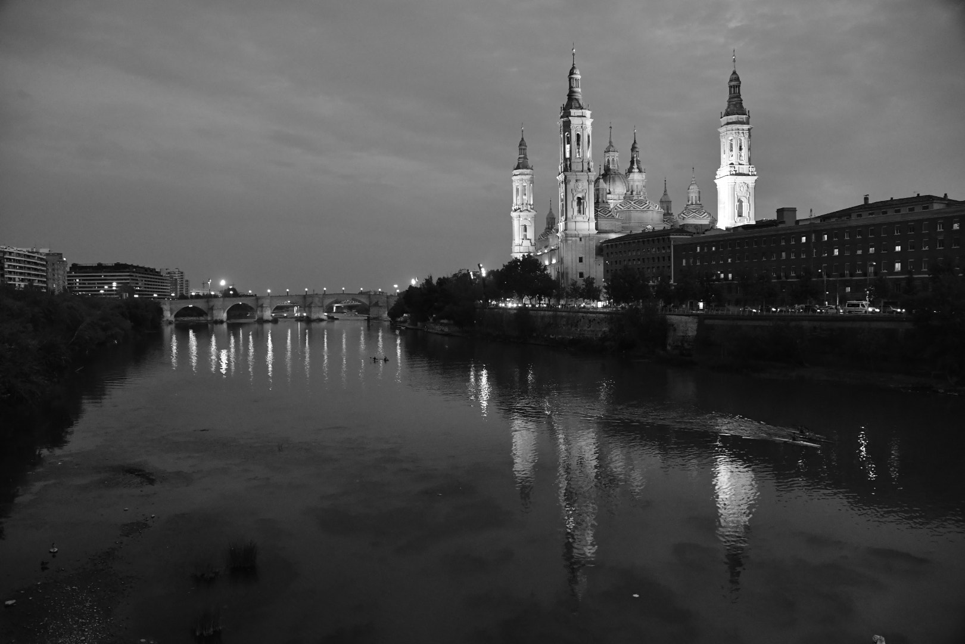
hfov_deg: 67.4
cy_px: 322
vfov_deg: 47.9
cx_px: 482
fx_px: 724
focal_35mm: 27
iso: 3600
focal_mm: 18
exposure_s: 1/30
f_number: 3.5
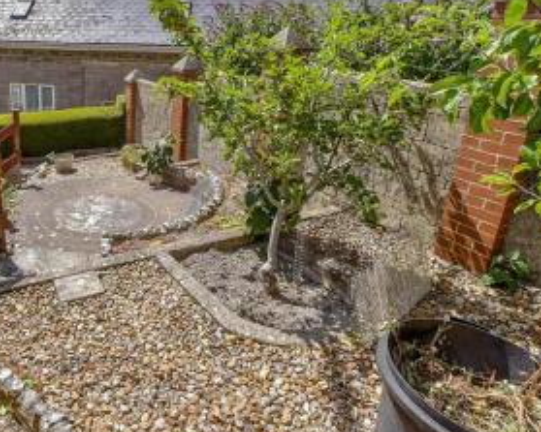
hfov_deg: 65.6
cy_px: 142
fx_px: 384
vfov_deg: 57.4
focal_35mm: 24
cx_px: 130
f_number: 8
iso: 160
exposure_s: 1/200
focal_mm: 10
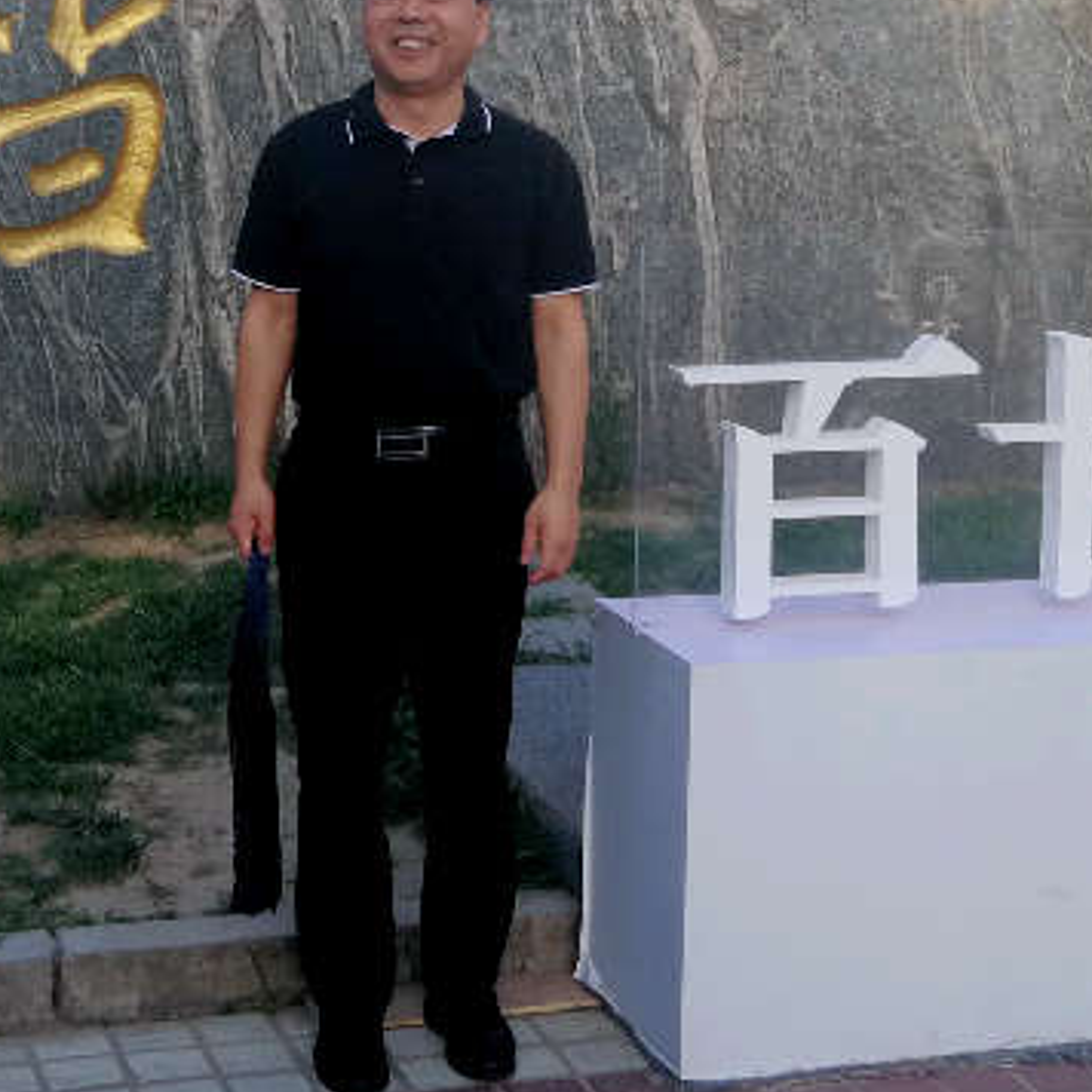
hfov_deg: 23.9
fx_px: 2570
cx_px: 362
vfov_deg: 23.7
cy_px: 242
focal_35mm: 72
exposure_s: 1/312
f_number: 2.2
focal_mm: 3.95
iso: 50
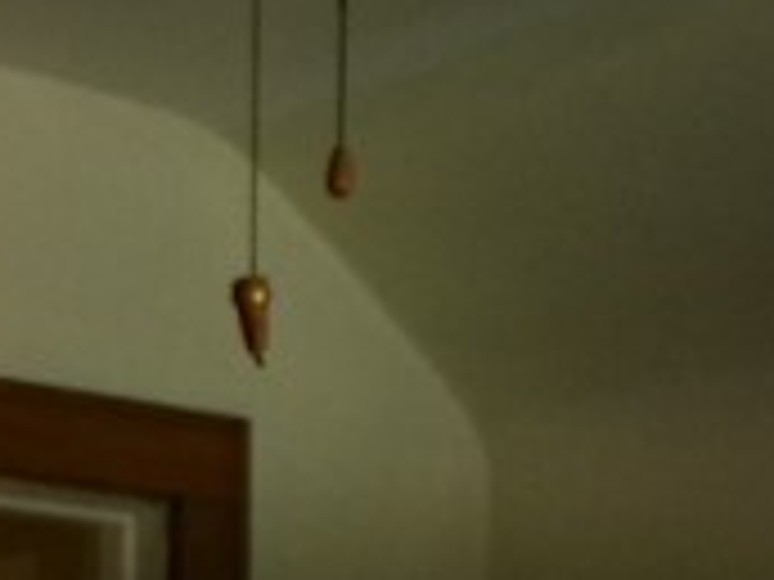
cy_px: 1322
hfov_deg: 13.5
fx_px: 3197
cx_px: -63
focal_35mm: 143
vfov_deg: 9.4
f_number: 3.7
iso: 225
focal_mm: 4.3
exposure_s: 1/17
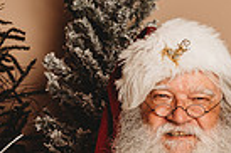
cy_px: 216
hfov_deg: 12.7
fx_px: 1032
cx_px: 214
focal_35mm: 161
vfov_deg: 8.4
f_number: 4
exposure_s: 1/160
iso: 100
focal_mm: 38
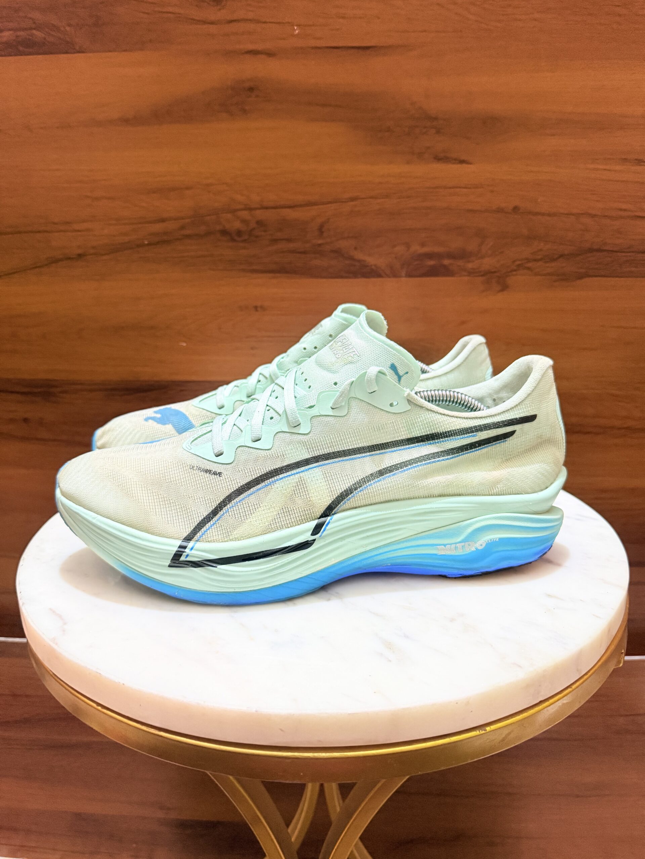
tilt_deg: -14.3
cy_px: 430
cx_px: 322
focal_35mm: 24
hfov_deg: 56.8
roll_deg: -0.7
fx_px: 596
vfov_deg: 71.6
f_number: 1.78
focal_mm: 6.76
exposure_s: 1/50
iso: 500
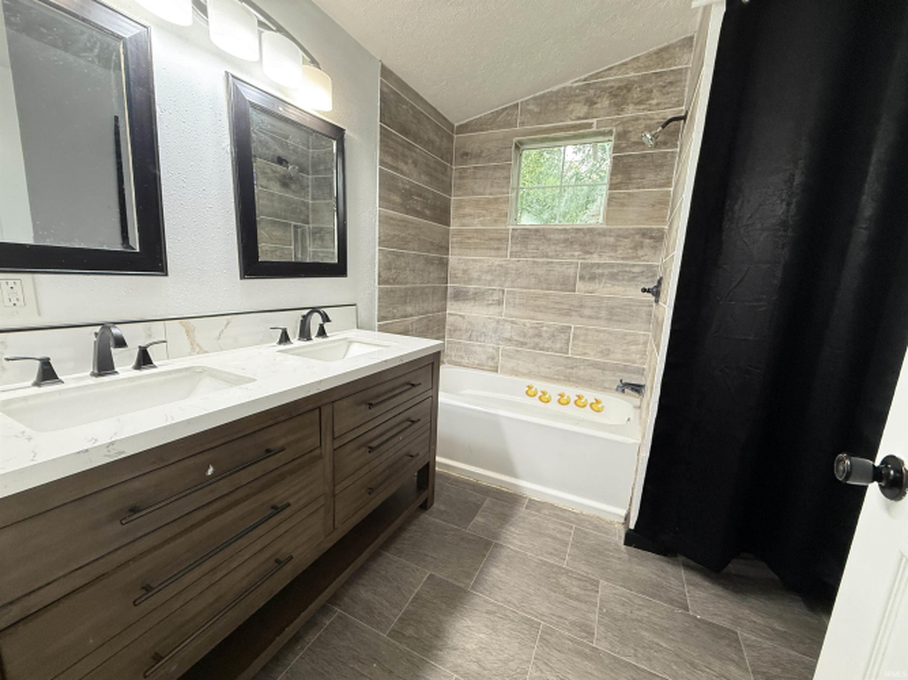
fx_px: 367
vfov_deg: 85.7
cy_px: 340
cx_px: 454
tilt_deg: -10.1
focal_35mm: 14
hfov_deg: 102.1
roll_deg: -3.1
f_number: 2.2
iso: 250
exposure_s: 1/60
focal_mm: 2.22
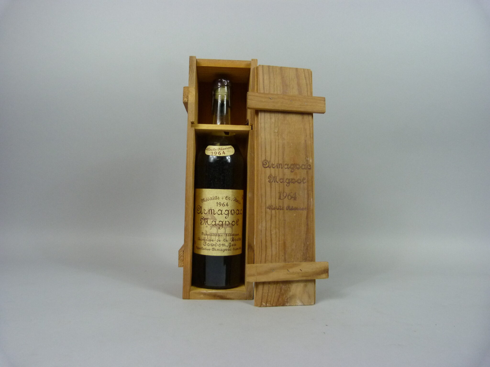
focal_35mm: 25
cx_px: 245
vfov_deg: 54.9
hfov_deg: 69.4
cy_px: 184
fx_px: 354
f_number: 2.8
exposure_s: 1/60
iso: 250
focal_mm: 4.5
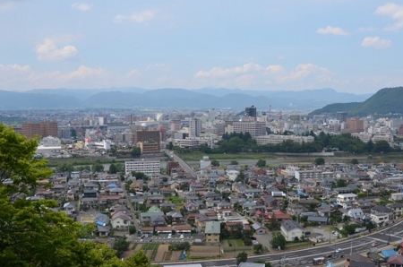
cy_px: 127
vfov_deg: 34.1
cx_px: 219
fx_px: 436
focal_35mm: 39
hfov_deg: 49.6
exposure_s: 1/250
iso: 100
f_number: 8
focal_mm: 18
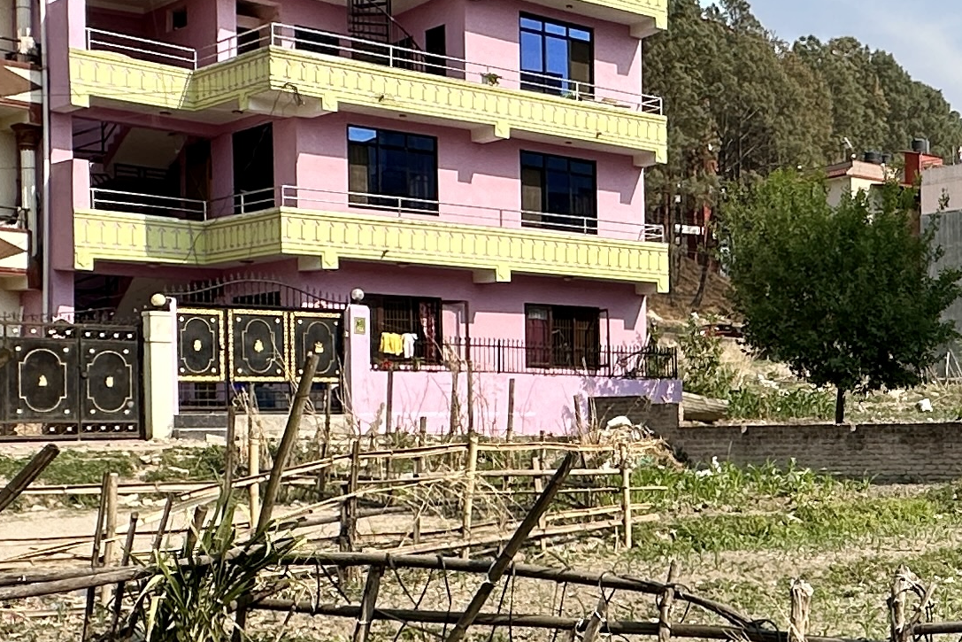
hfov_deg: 33.3
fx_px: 1443
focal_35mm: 54
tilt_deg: -0.2
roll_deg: +0.6
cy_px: 440
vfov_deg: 24.9
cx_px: 996
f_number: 2.2
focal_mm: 2.22
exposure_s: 1/1531
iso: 40
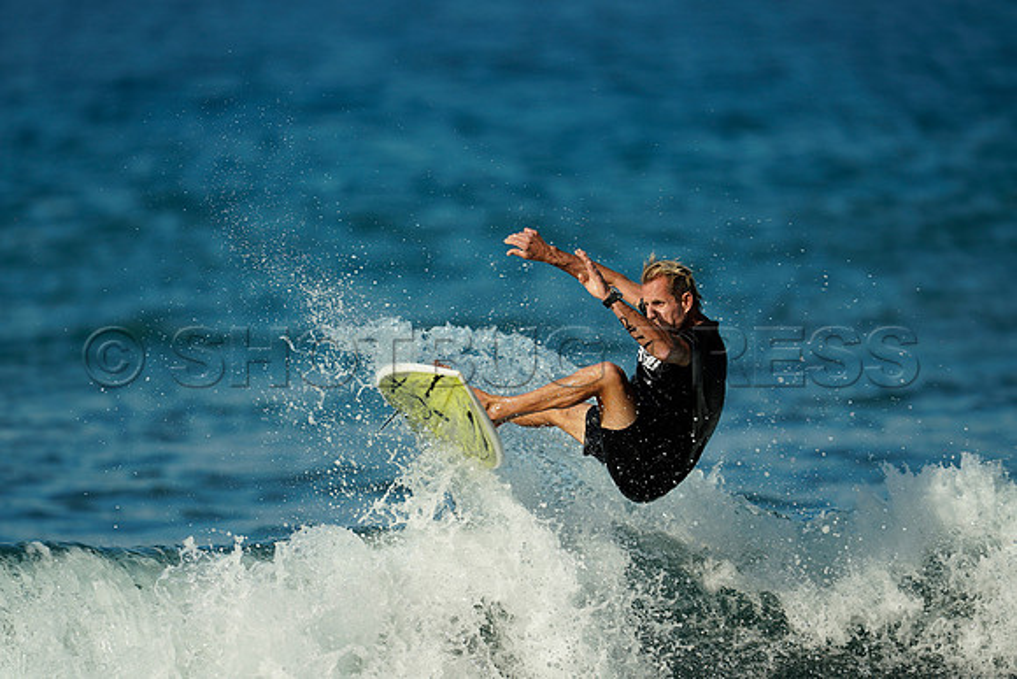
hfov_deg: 5.2
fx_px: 11302
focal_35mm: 400
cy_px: 340
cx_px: 508
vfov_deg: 3.4
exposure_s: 1/1250
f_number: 2.8
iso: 100
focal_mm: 400
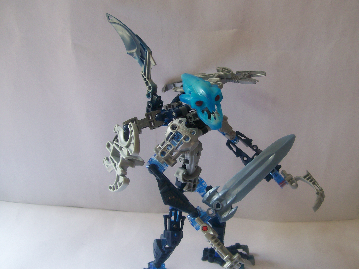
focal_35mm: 38
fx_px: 394
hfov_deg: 49.0
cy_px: 136
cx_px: 189
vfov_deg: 37.7
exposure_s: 1/61.7
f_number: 2.7
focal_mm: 6
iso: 80
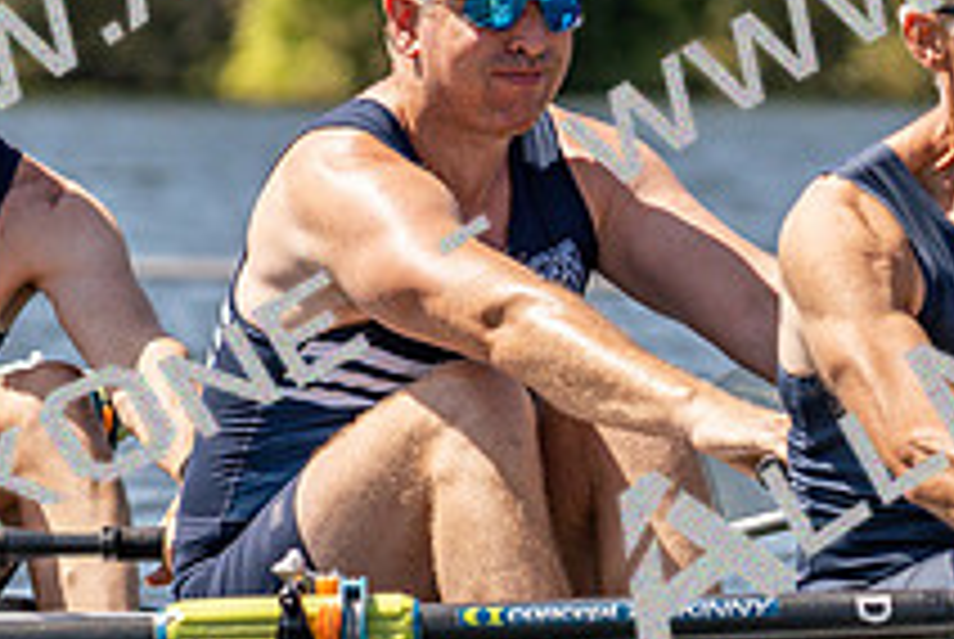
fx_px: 17461
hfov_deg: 3.1
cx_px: 234
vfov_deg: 2.1
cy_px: 259
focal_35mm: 658
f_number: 5.6
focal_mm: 241
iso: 320
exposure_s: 1/2000
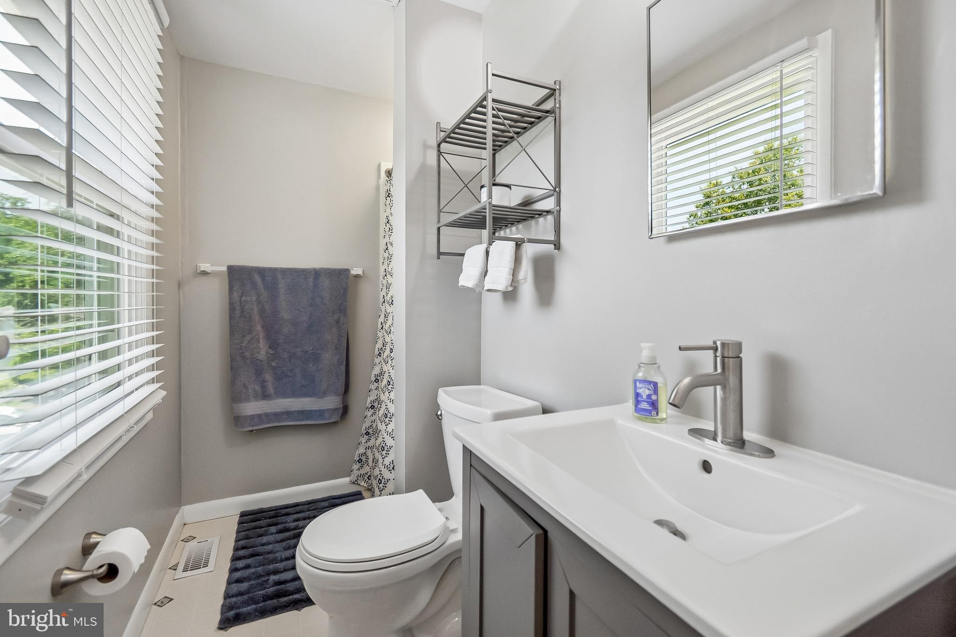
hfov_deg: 100.4
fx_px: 398
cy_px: 318
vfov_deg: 77.3
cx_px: 478
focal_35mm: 15
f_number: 5.6
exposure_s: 1/160
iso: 400
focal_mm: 10
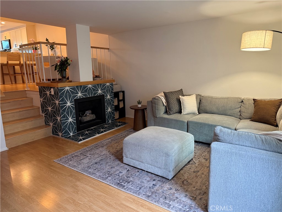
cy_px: 106
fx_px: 196
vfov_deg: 56.8
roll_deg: +1.0
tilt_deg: -10.7
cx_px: 141
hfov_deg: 71.6
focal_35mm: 24
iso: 320
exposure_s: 1/42
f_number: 1.78
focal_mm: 6.76
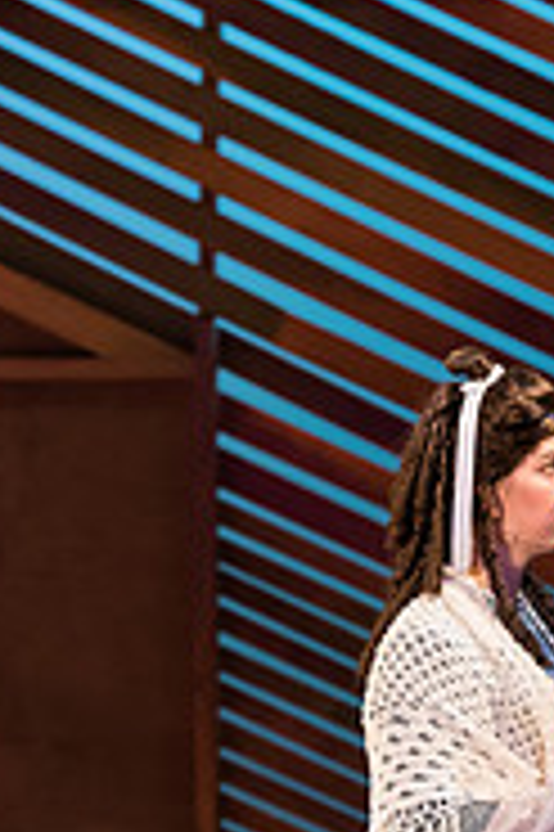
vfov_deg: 6.5
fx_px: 7331
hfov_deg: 4.3
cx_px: 572
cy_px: 845
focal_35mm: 317
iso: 5000
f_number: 4
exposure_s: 1/320
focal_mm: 130
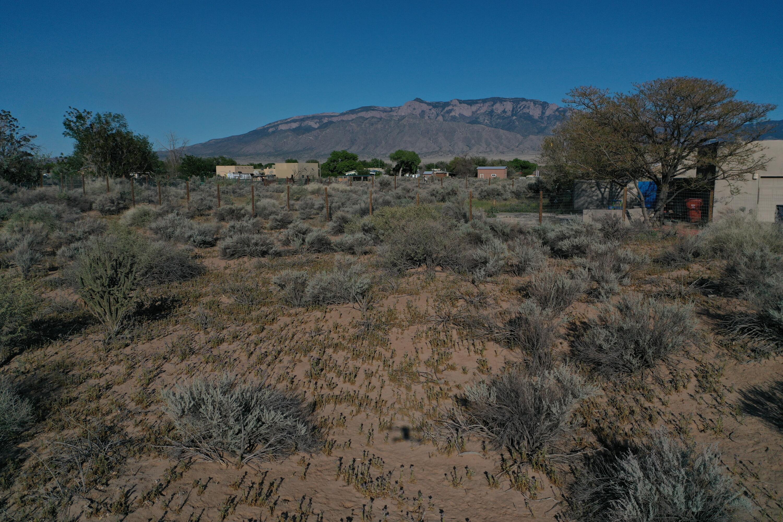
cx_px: 392
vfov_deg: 46.4
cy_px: 261
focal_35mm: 28
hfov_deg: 65.5
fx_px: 609
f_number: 2.8
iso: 100
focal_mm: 10.26
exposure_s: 1/6400
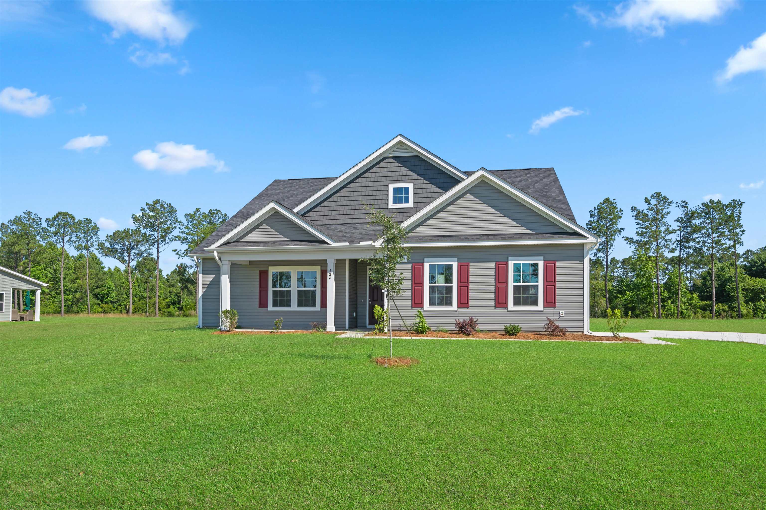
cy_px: 255
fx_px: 511
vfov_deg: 53.1
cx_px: 383
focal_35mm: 24
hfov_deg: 73.7
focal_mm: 24
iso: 250
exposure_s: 1/250
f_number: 8
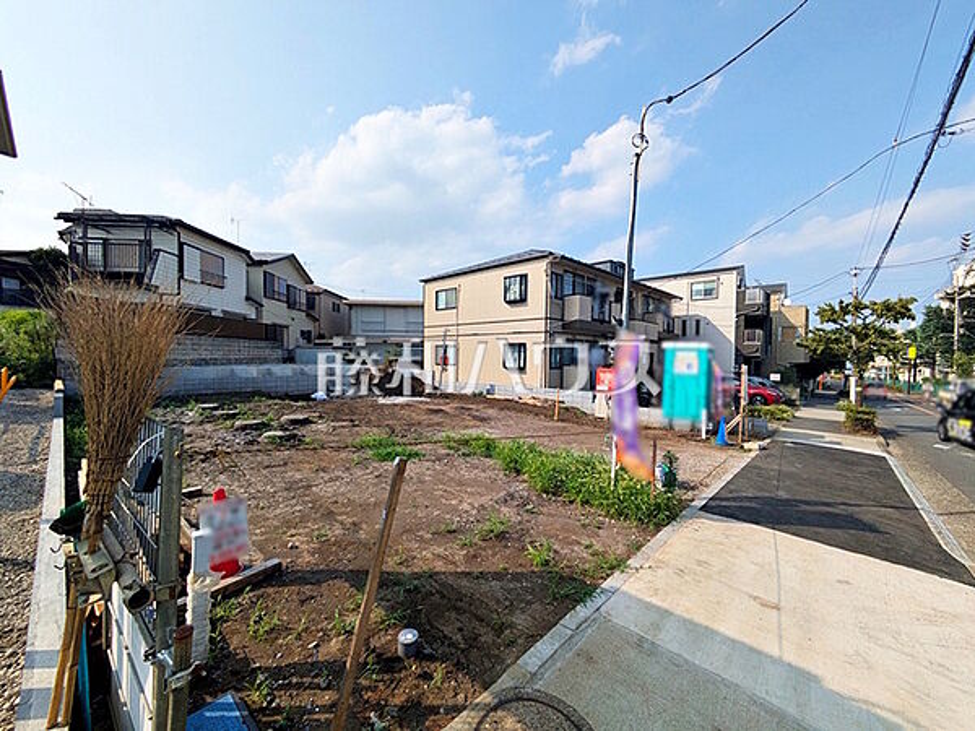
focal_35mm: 14
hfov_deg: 102.1
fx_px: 394
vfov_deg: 85.7
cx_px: 488
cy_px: 366
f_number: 2.2
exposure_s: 1/2188
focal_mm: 1.83
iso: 50
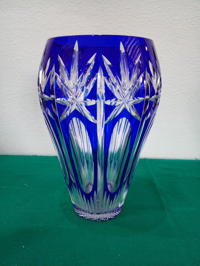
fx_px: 208
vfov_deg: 65.3
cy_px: 133
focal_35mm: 27
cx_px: 100
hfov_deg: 51.4
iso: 250
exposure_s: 1/33.3
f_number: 1.9
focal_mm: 3.6
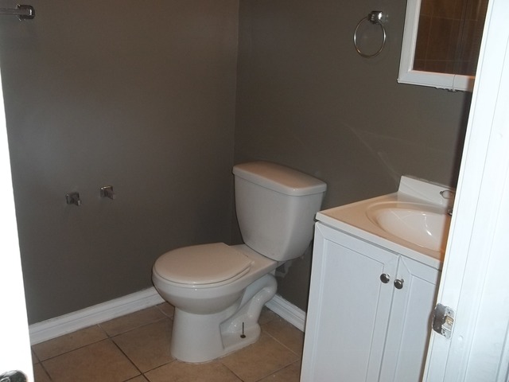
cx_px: 254
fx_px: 485
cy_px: 191
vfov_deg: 42.9
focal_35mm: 33
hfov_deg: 55.4
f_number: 3.3
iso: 160
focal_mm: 5.9
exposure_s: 1/30
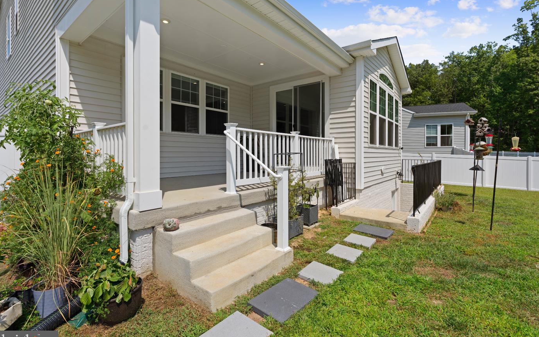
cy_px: 163
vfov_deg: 68.0
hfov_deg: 94.3
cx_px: 278
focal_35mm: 17
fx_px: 250
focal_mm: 16
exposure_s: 1/80
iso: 100
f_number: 9
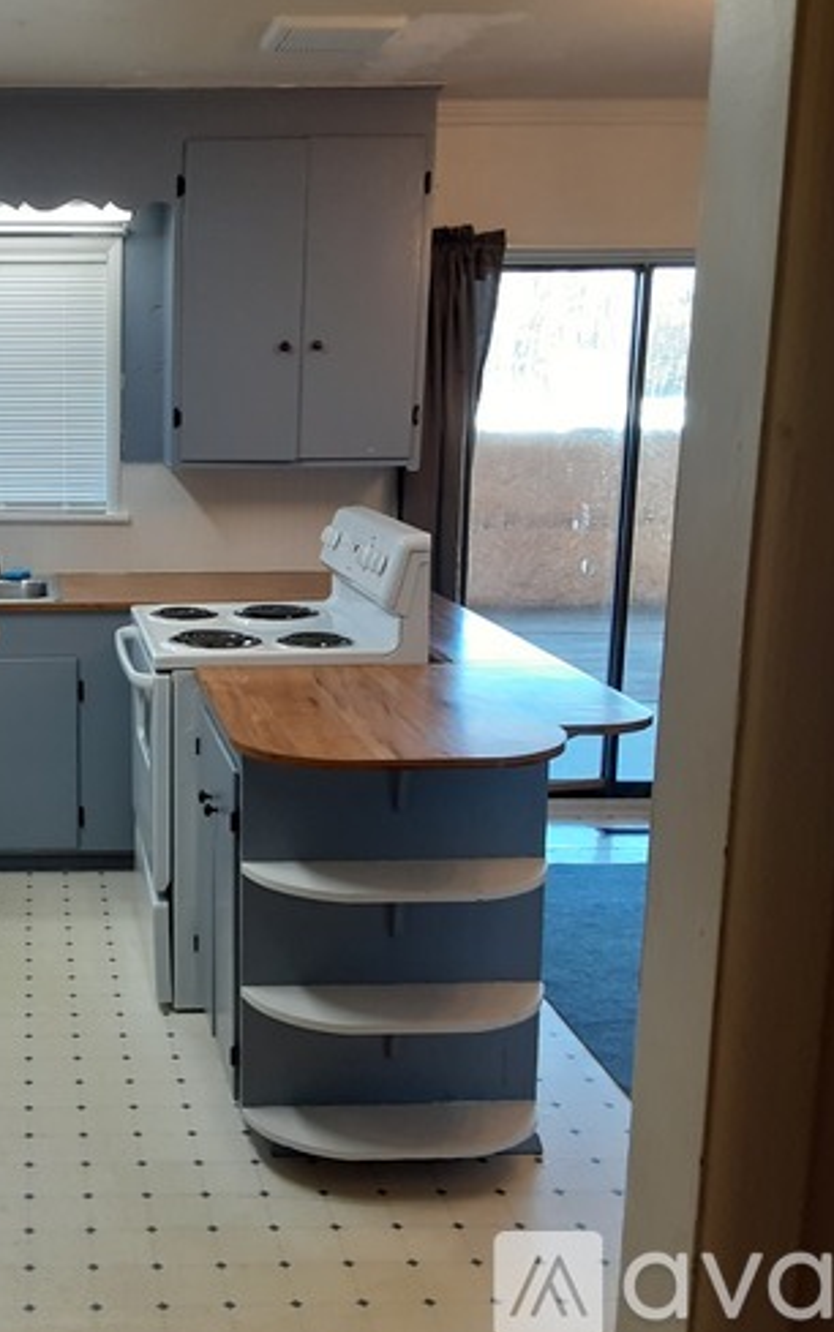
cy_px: 659
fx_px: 1417
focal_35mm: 39
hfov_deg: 30.7
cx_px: 26
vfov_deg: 50.4
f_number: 1.9
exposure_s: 1/60
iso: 80
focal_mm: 2.91
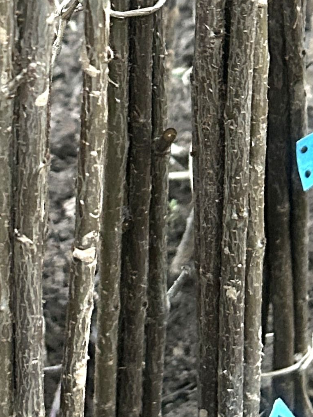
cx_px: 55
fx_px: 1242
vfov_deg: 18.4
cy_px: -36
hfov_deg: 14.3
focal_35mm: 103
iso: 500
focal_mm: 5.7
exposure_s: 1/51
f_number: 1.5
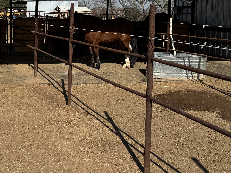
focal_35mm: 56
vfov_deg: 25.6
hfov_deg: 33.7
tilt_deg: -4.7
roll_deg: -1.6
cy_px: 31
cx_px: 61
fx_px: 374
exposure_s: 1/5814
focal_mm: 6.76
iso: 80
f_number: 1.78
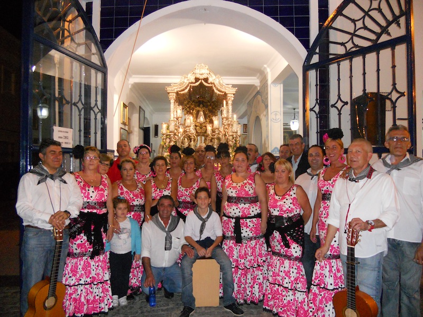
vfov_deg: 51.4
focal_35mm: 27
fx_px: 330
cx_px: 212
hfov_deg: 65.3
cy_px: 158
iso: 500
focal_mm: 4.9
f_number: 3.2
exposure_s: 1/25
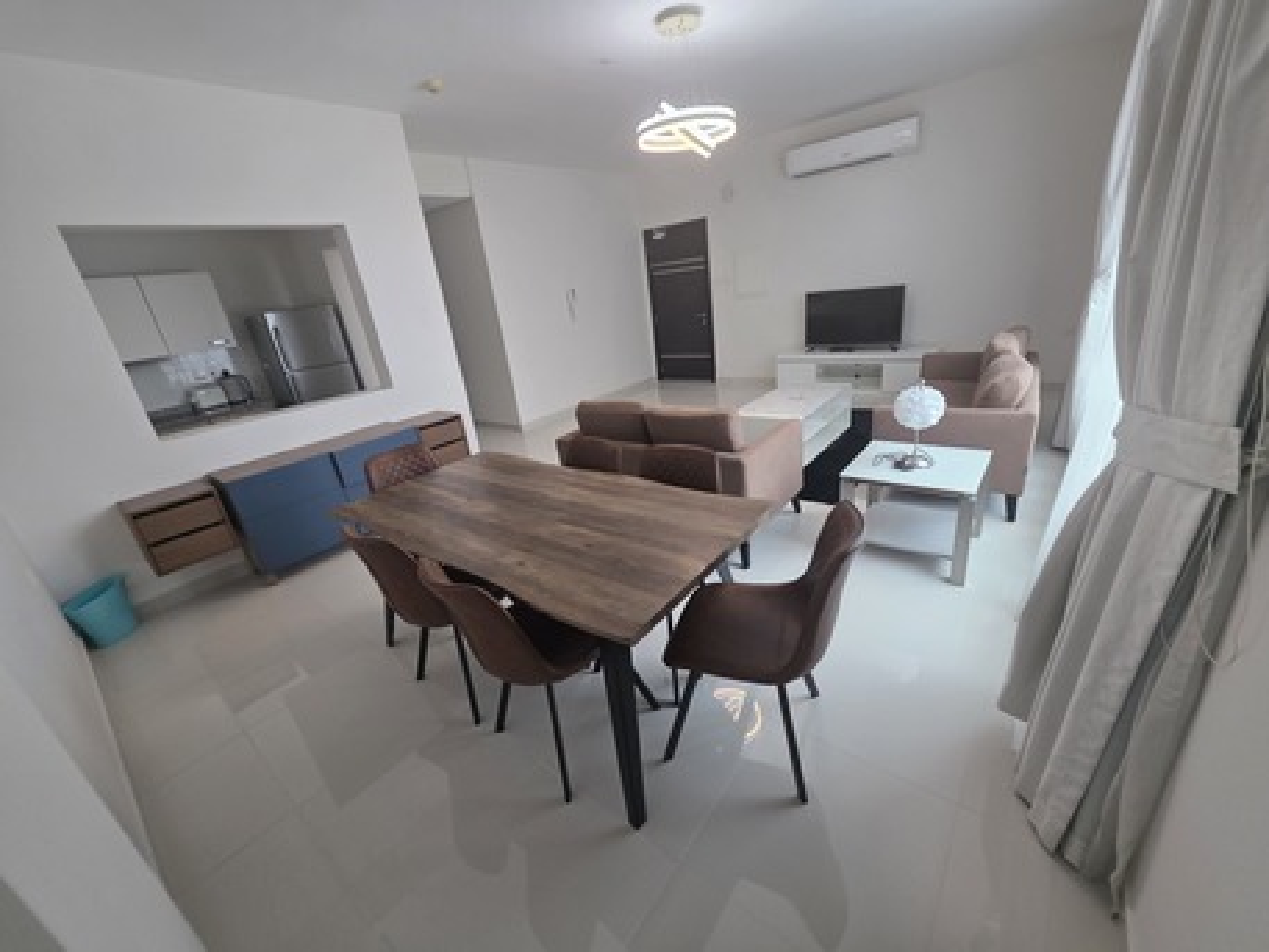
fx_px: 477
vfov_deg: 89.9
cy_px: 476
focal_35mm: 13
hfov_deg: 106.2
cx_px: 634
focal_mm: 2.2
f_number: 1.9
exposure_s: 1/100
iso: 100
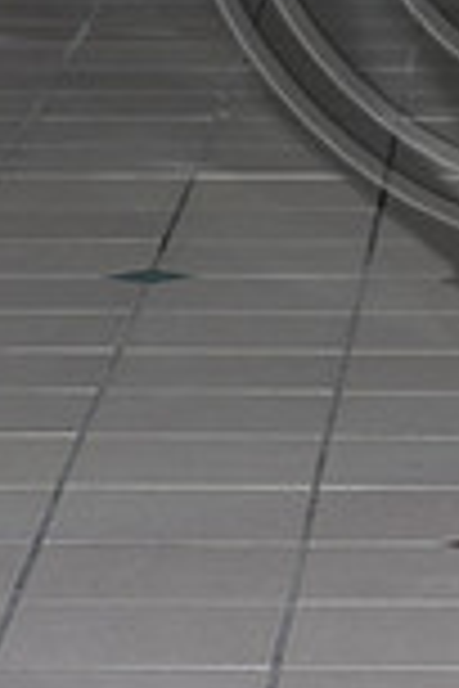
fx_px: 6540
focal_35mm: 342
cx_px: 630
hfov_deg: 4.0
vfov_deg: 6.0
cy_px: -198
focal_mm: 116
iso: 1250
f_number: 6.3
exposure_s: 1/160
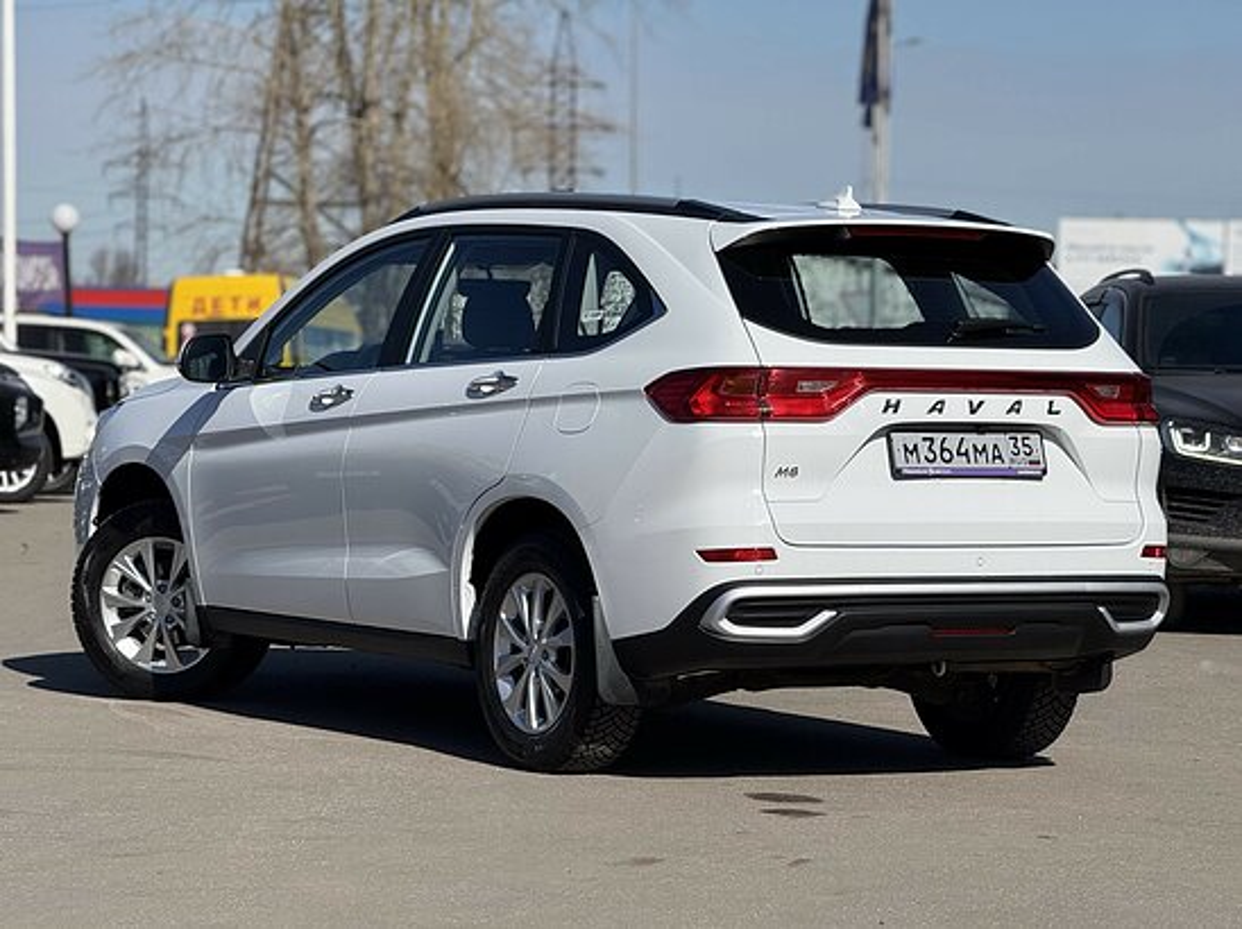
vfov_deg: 12.3
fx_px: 4302
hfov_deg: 16.4
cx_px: 621
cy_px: 464
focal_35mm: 120
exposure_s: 1/3344
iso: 64
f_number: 2.8
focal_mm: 15.66
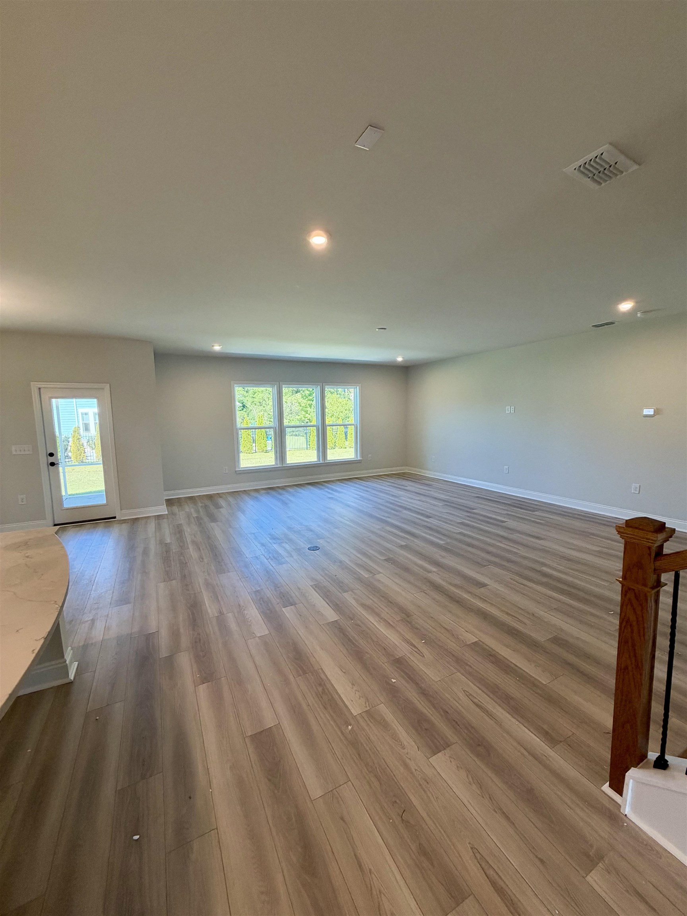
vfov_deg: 102.1
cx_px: 344
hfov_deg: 85.7
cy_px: 458
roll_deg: +1.3
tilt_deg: -5.6
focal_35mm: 14
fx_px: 370
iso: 200
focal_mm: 2.22
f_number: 2.2
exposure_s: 1/120
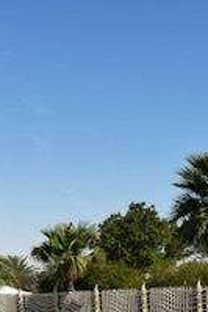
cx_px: 355
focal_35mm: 87
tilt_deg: -1.4
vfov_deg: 22.2
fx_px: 753
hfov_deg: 14.2
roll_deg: +2.2
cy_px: 337
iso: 50
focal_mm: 5.7
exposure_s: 1/2513
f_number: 1.5
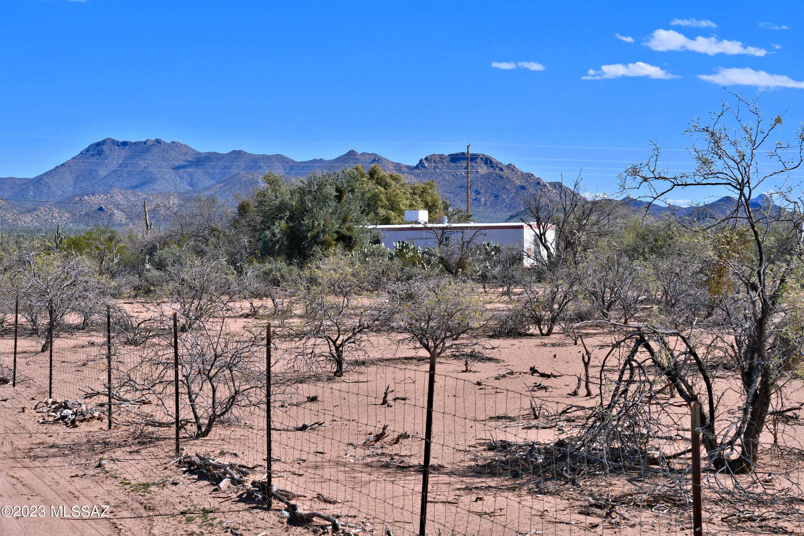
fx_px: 1608
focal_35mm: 72
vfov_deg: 18.9
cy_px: 268
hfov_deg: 28.1
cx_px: 402
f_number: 9
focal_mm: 48
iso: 100
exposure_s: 1/320
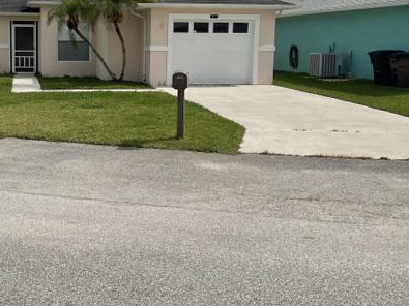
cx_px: 96
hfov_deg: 39.2
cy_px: 104
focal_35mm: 47
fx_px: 555
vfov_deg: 30.7
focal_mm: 3
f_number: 1.8
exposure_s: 1/4065
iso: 20
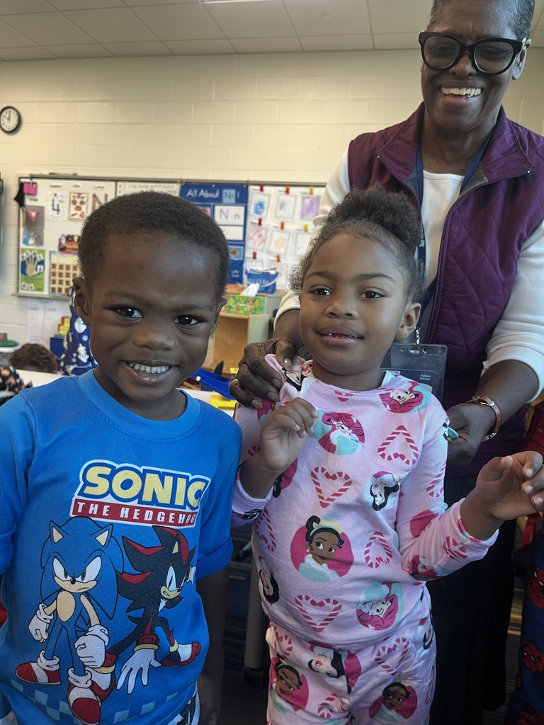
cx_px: 272
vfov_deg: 67.3
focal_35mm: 26
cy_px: 362
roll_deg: -4.2
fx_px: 545
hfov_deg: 53.1
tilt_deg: -7.9
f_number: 1.6
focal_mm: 5.1
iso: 100
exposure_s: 1/60
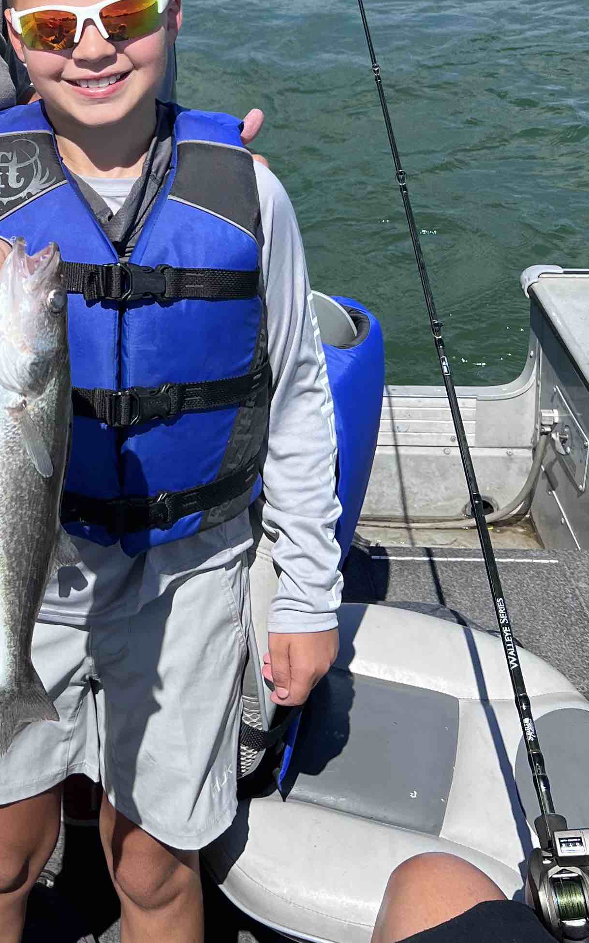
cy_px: 99
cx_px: -15
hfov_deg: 21.8
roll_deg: +3.8
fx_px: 1465
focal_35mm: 57
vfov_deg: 33.8
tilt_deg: -22.1
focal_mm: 5.7
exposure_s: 1/4630
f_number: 1.5
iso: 50
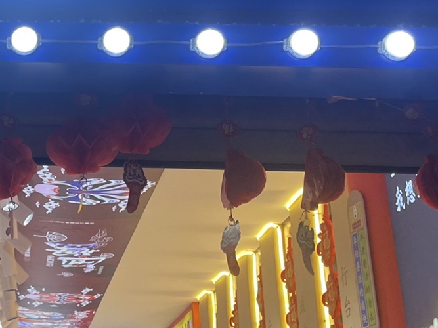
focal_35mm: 78
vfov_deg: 18.8
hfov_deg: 23.5
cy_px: 99
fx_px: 987
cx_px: -39
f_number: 1.6
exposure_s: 1/153
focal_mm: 5.1
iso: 32
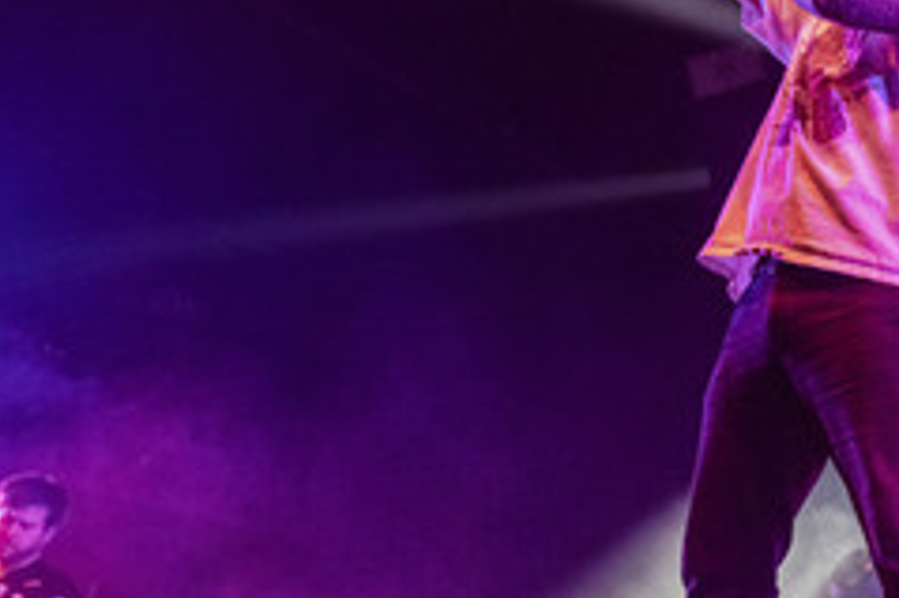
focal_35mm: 68
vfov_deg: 19.9
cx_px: 773
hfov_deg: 28.7
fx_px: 1697
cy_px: 188
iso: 2500
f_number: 5
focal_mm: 36
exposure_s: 1/400
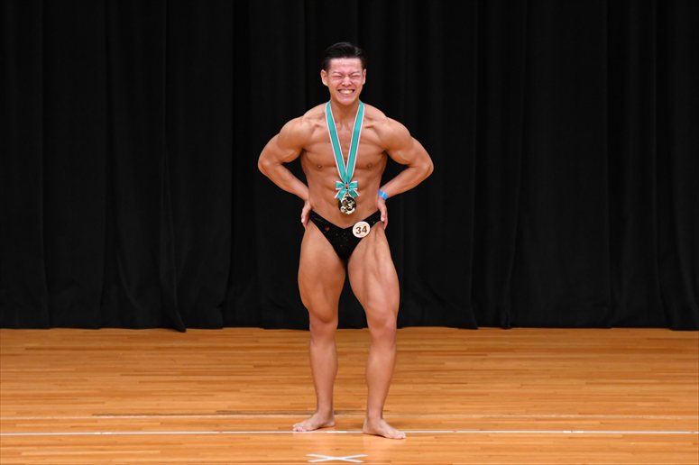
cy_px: 232
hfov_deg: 7.2
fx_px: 5531
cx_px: 350
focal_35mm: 285
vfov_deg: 4.8
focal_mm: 190
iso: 3200
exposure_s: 1/400
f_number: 5.6
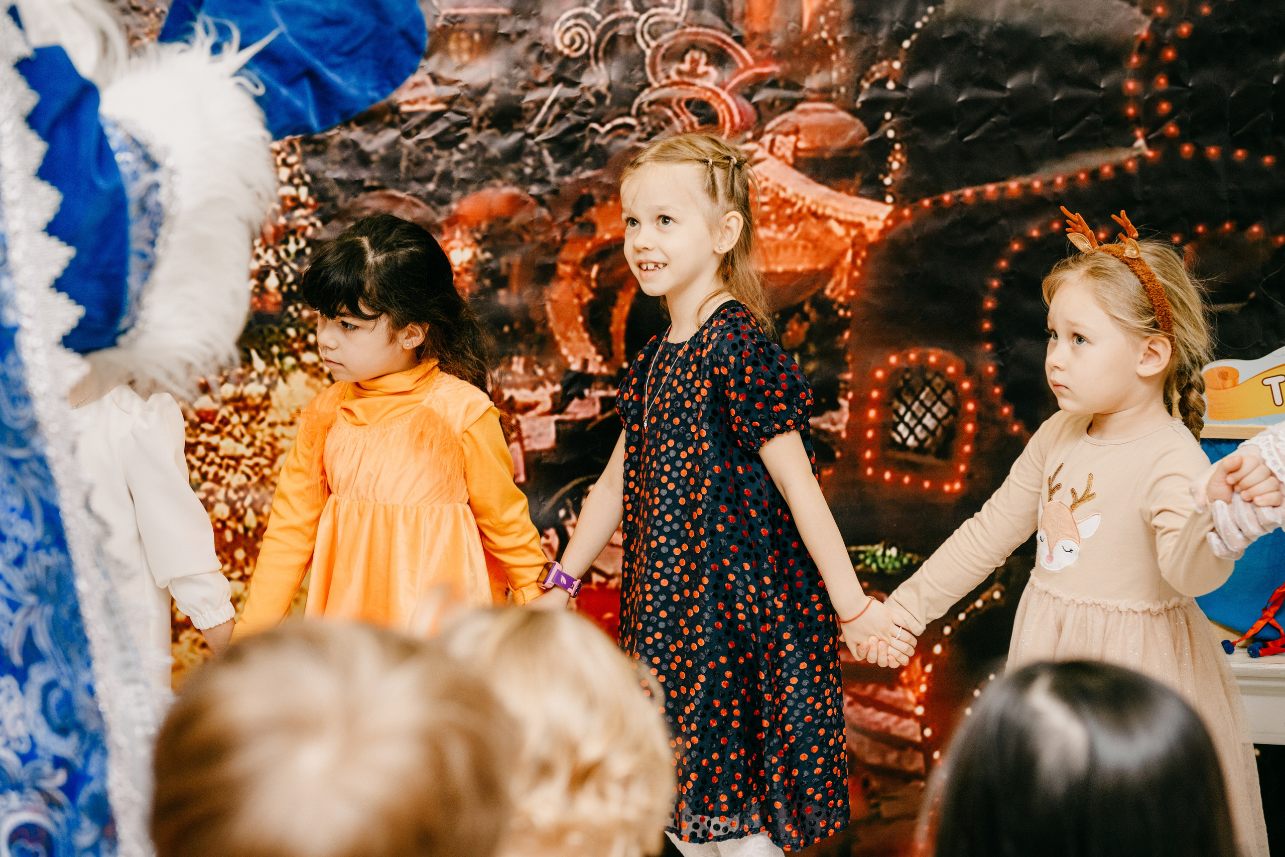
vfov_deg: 21.9
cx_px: 642
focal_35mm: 62
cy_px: 428
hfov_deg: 32.4
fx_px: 2213
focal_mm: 62
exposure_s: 1/160
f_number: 4.5
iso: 250
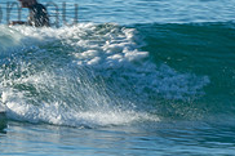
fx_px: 12476
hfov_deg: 1.1
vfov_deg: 0.7
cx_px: -58
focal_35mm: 1913
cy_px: -3
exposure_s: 1/30
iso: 100
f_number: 22
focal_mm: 400
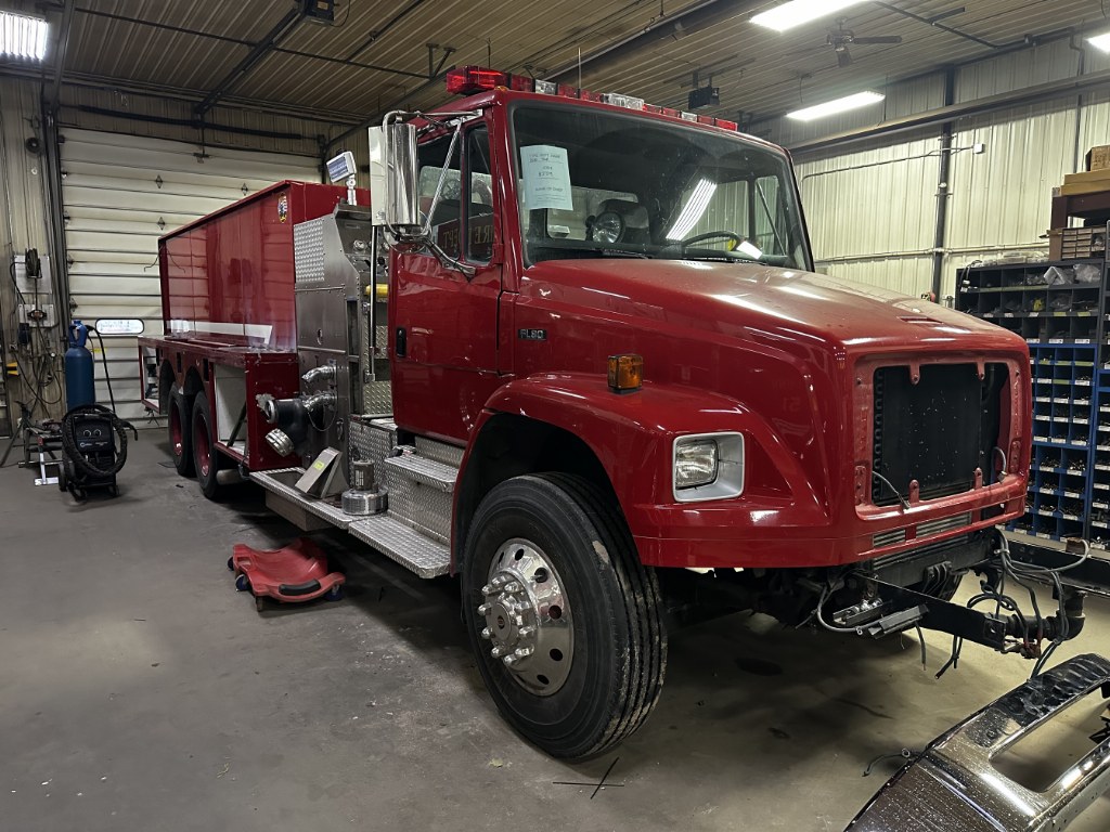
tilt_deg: -7.1
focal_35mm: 24
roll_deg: +0.2
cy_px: 416
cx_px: 555
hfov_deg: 71.6
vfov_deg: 56.8
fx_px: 770
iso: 640
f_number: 1.78
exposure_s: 1/60
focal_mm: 6.86
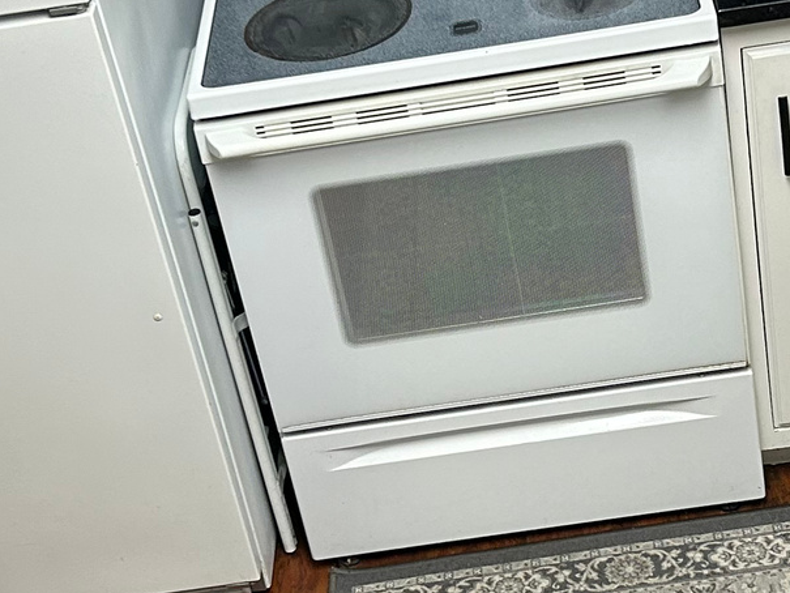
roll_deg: +10.8
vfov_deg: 16.8
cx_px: 477
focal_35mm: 88
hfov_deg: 22.2
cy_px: 256
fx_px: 2009
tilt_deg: -33.7
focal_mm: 5.7
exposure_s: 1/120
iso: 125
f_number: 1.5
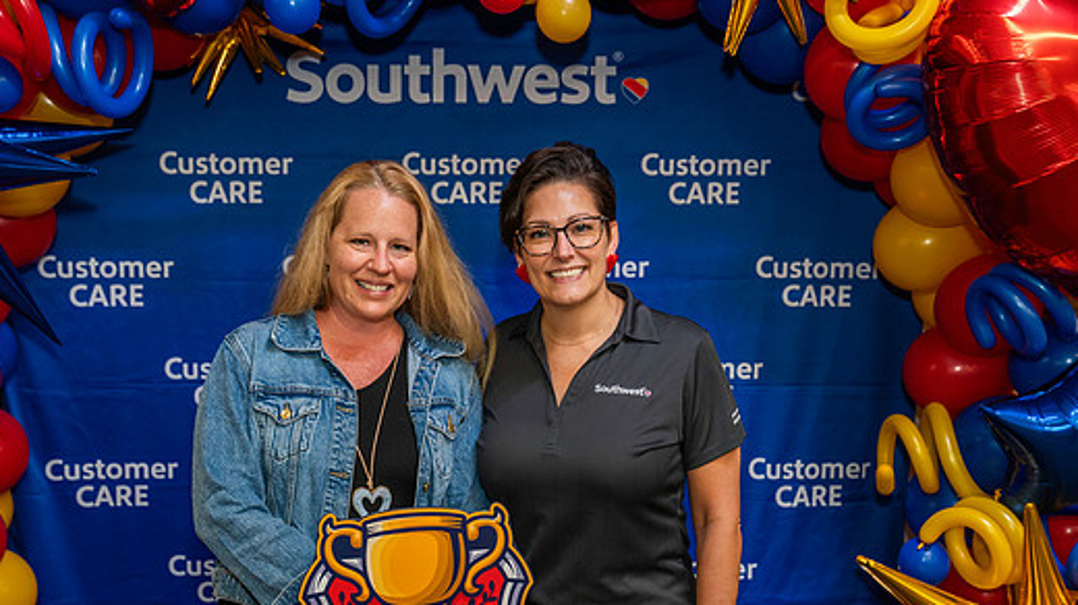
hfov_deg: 44.5
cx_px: 489
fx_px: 1314
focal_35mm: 46
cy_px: 382
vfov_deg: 25.8
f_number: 4
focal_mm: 39
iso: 1250
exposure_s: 1/160
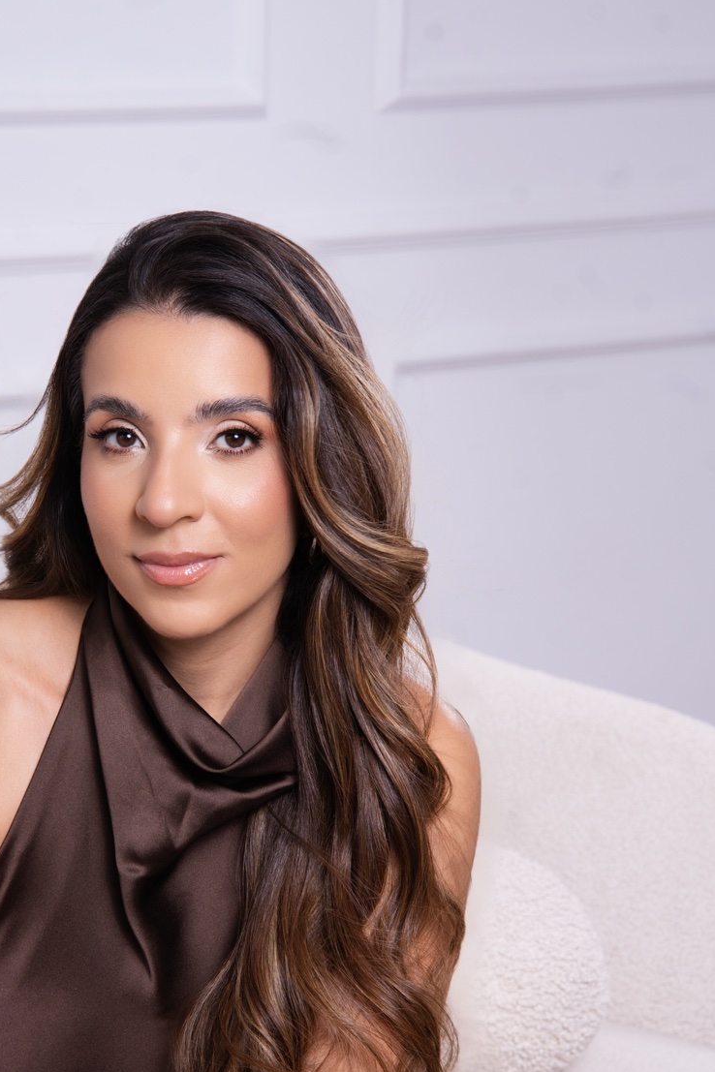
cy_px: 698
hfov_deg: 11.2
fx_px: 3634
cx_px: 159
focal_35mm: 122
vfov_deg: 16.8
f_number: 7.1
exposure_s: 1/160
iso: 200
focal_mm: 75
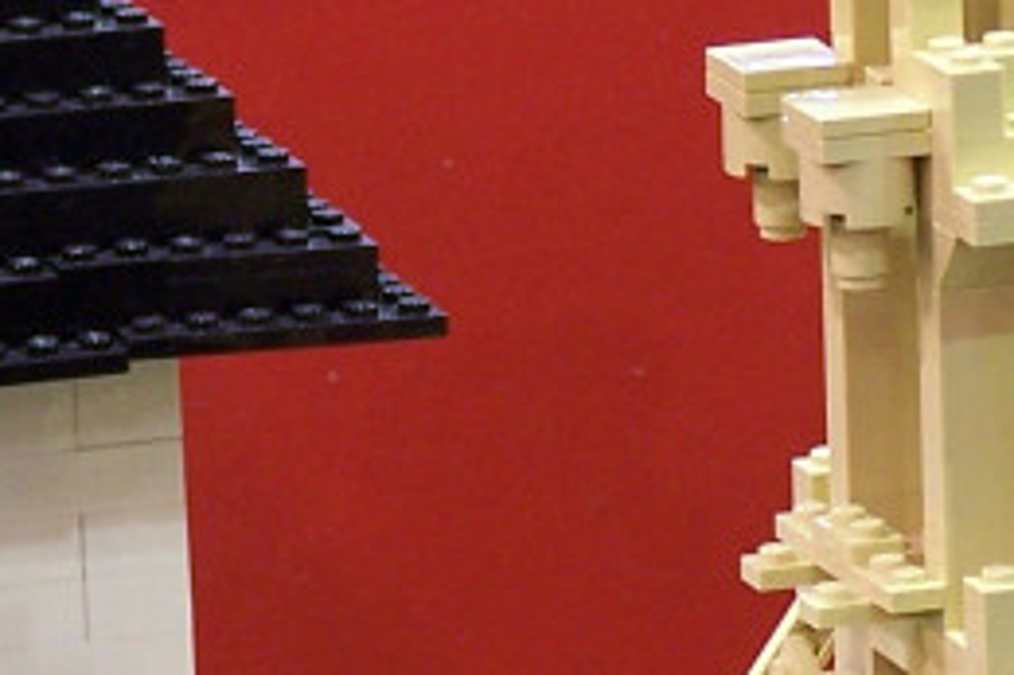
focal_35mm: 525
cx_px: 994
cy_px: 589
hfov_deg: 3.9
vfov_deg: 2.6
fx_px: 14778
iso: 80
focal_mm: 21.2
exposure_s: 1/2
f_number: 3.2
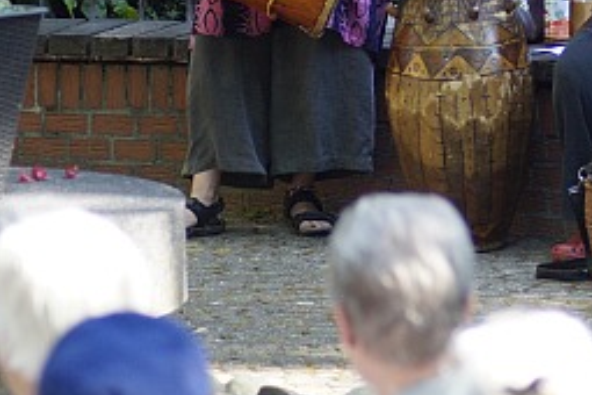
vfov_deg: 3.2
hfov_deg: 4.8
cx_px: 643
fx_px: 7087
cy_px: -22
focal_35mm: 431
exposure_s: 1/200
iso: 640
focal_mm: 120
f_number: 4
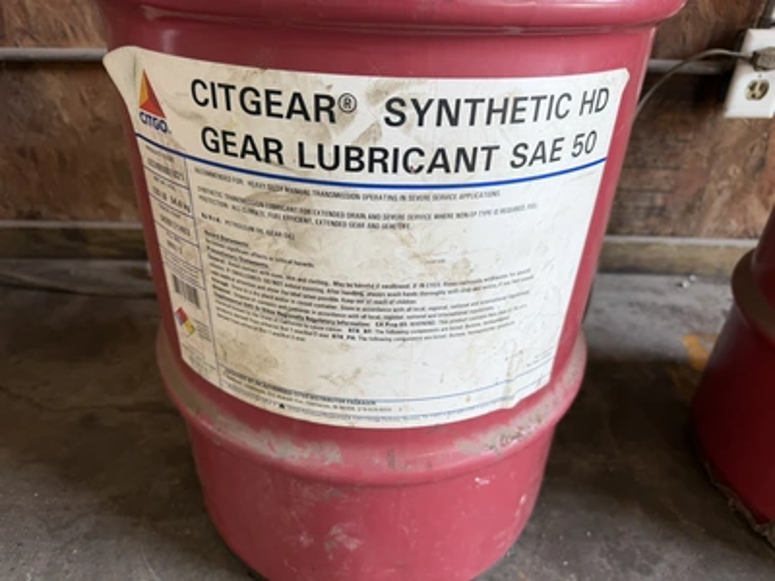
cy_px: 290
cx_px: 388
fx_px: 537
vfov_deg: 56.8
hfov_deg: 71.6
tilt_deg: -32.3
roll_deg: -1.0
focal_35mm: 24
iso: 80
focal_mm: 6.76
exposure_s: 1/120
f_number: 1.78
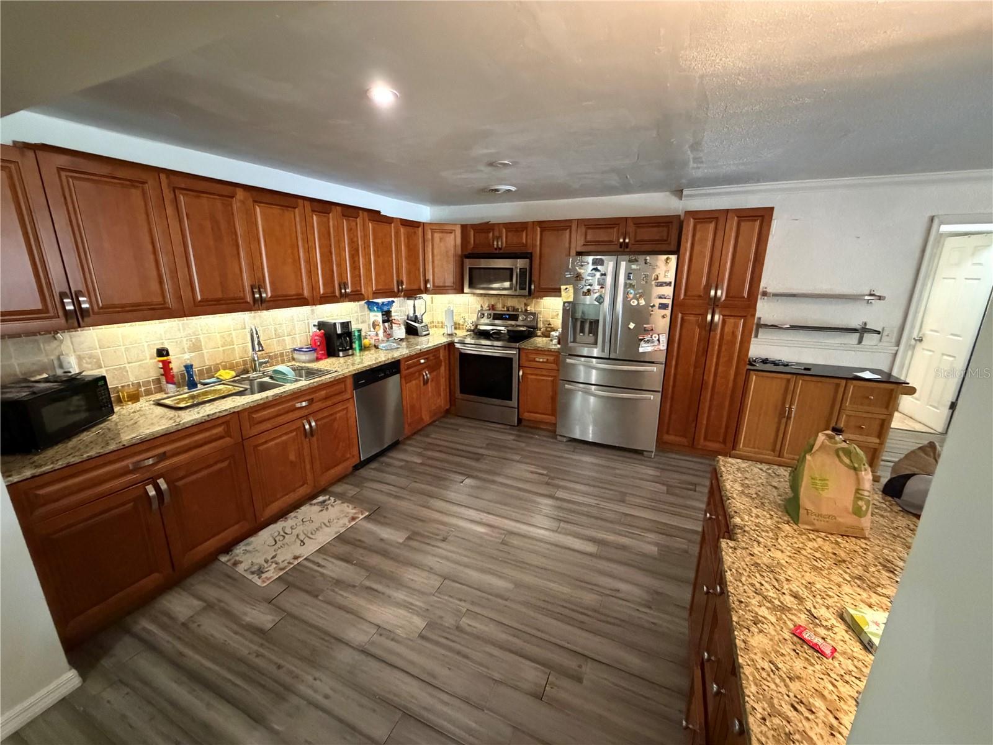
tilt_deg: -14.3
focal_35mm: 14
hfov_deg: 102.1
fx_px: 402
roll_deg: -0.1
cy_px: 372
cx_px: 496
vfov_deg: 85.7
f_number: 2.2
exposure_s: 1/60
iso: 1250
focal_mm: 2.22
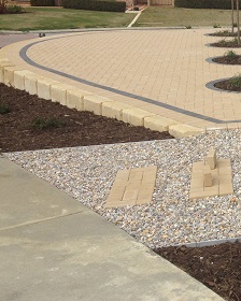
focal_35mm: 78
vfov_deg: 24.3
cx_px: 304
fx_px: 695
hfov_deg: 18.4
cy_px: 103
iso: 64
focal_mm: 4.28
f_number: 2.4
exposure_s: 1/1905
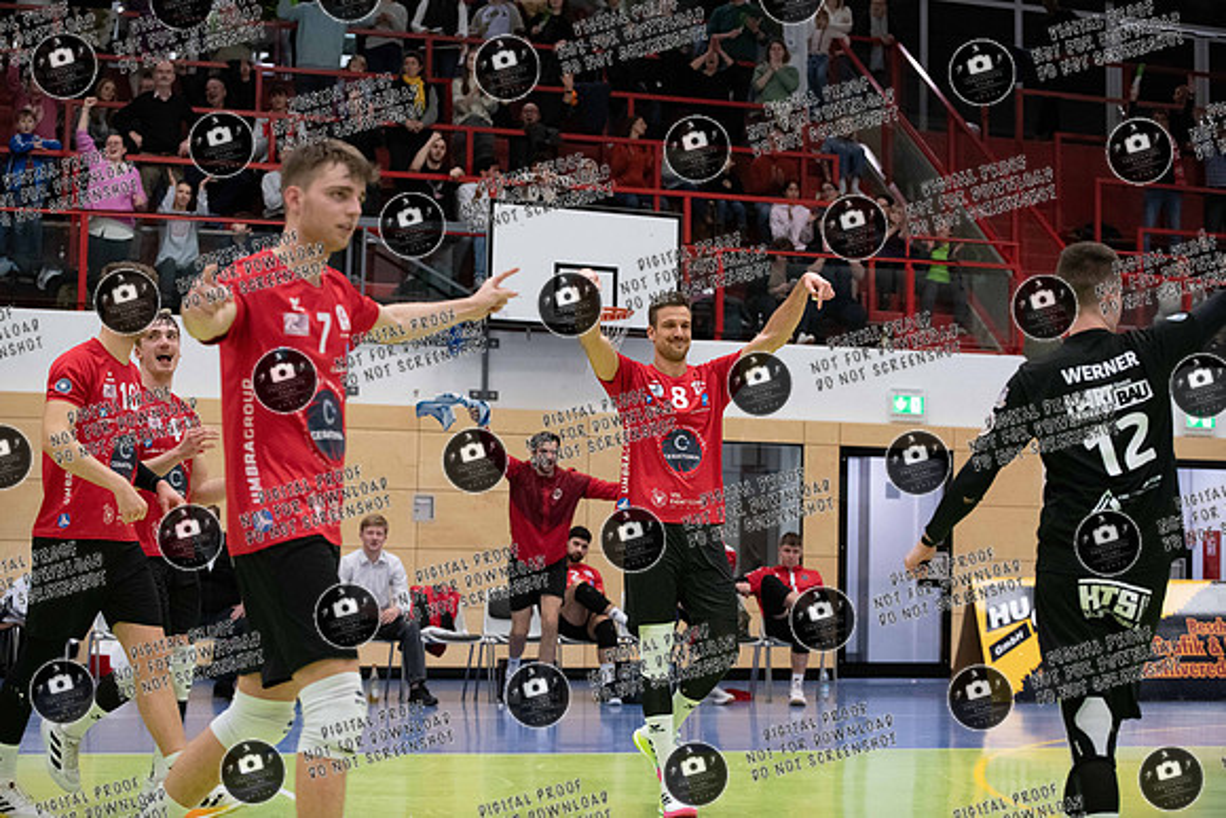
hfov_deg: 28.8
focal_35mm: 70
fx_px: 2384
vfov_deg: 19.5
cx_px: 613
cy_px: 409
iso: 4000
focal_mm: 70
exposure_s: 1/1000
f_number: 3.5
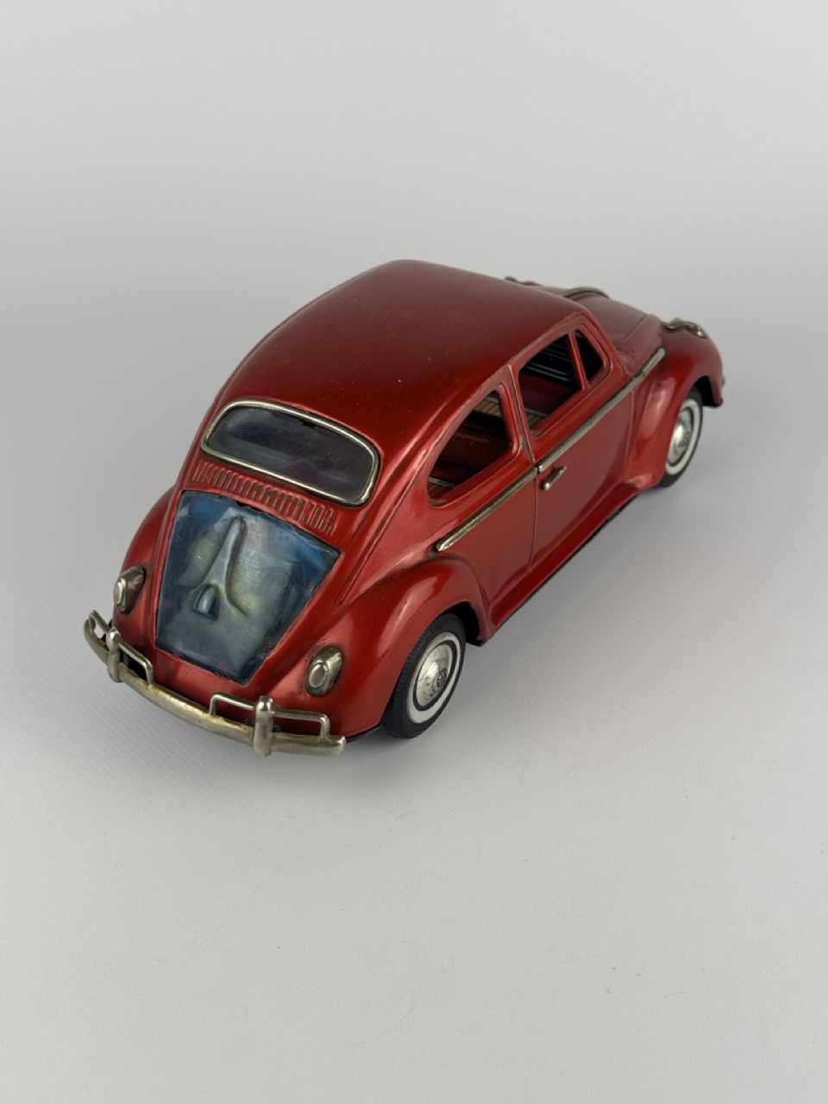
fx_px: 1531
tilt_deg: -33.2
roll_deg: +0.5
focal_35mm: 48
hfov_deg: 30.3
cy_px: 552
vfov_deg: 39.7
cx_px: 414
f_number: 1.78
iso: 64
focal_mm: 6.76
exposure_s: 1/572
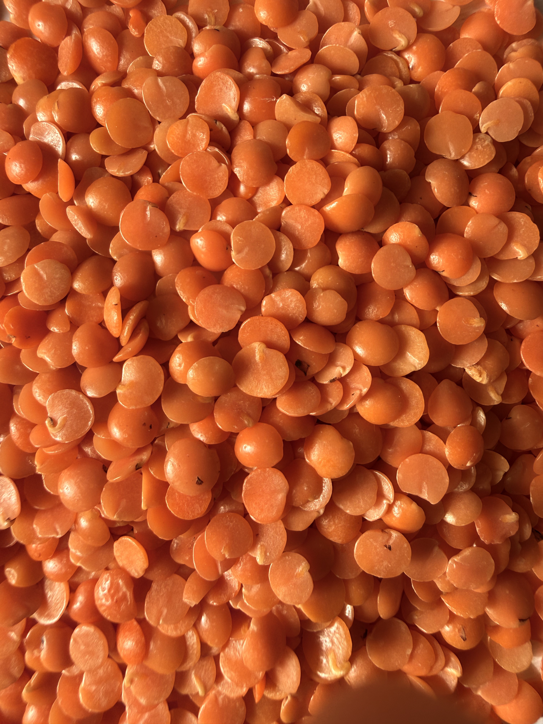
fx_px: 502
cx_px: 272
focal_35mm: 24
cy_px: 362
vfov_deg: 71.6
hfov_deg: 56.8
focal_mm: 2.22
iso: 40
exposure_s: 1/294
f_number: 2.2
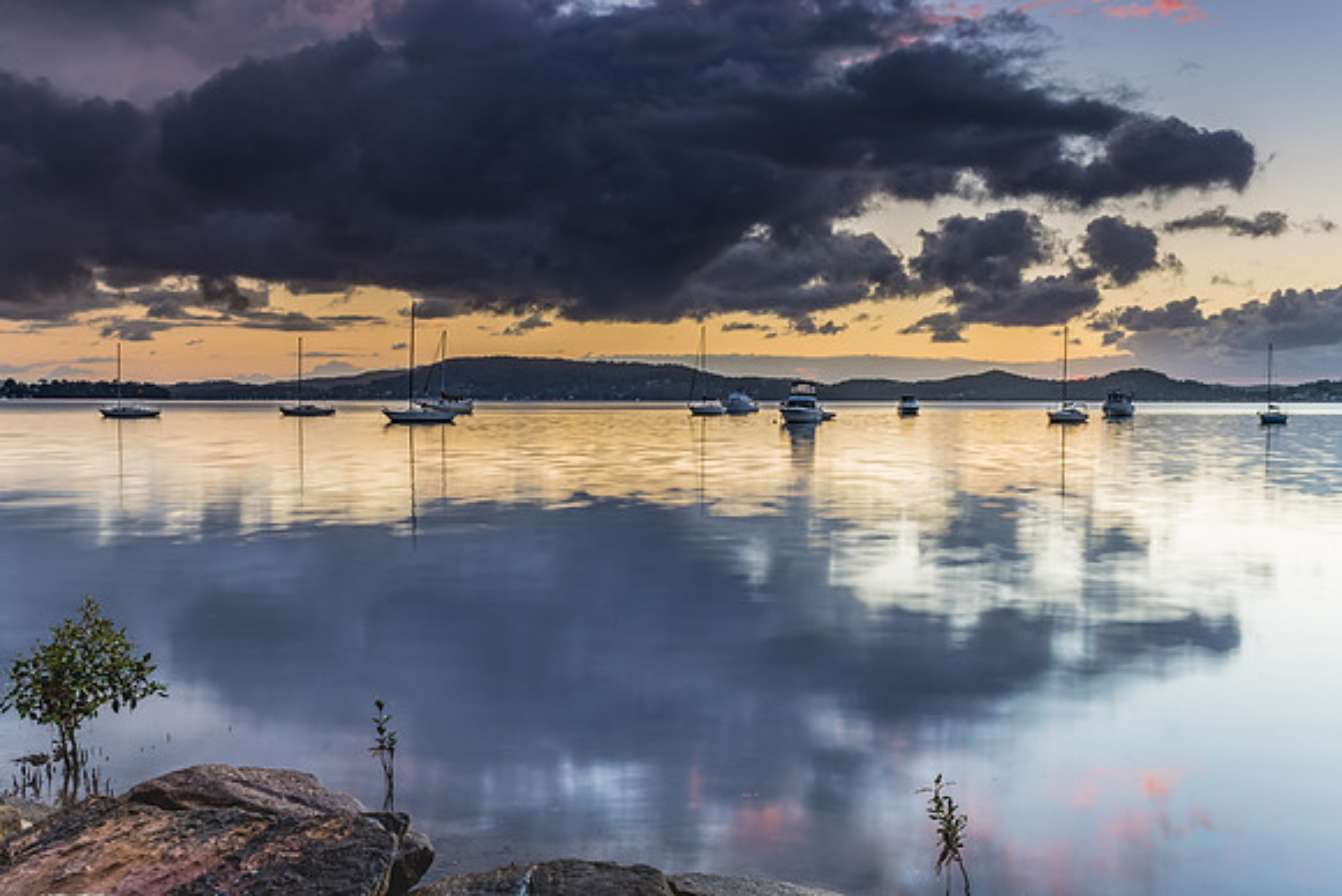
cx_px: 671
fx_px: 1275
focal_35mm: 34
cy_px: 448
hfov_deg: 55.5
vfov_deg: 38.7
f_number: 16
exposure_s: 1.6
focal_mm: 22
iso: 50
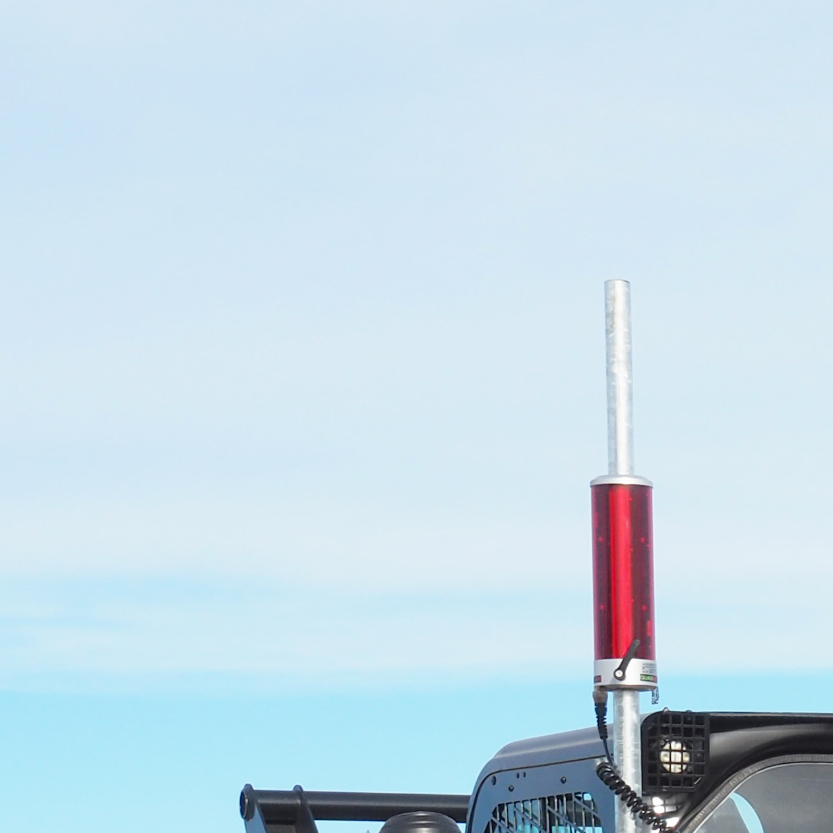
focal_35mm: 129
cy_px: 1093
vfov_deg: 13.1
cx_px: 1417
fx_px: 3512
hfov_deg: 12.5
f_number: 9
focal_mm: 20
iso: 200
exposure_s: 1/320
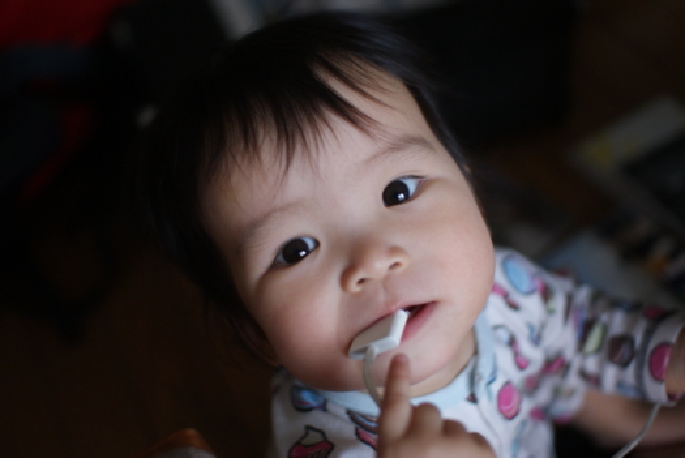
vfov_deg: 29.9
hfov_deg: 43.6
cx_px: 342
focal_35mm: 45
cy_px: 229
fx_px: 857
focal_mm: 30
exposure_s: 1/320
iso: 400
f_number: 1.6
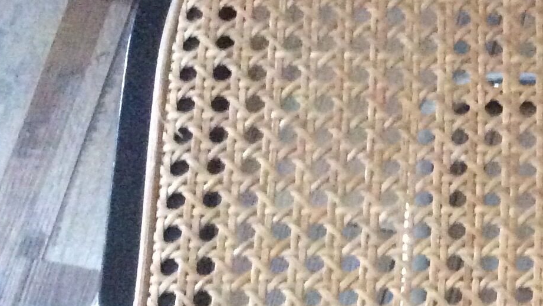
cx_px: 680
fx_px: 1411
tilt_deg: -72.0
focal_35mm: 98
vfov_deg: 12.2
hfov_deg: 20.2
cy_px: 326
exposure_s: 1/17
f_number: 2.4
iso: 640
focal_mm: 3.3
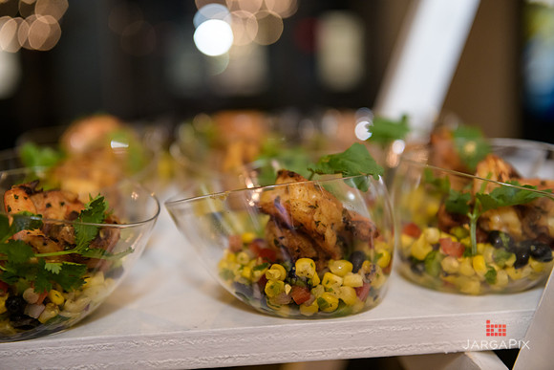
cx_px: 277
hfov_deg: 39.6
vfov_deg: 27.0
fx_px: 770
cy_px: 185
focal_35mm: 50
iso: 1600
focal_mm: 50
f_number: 3.2
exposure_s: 1/125
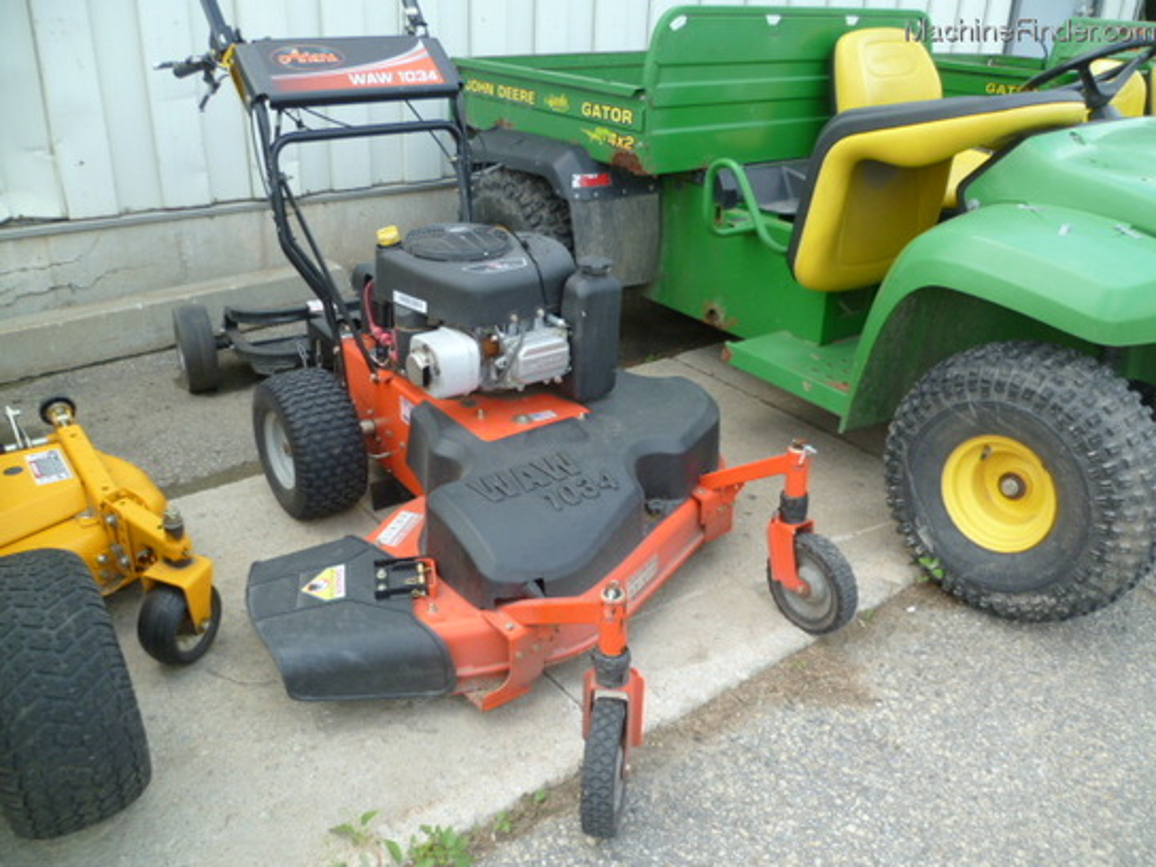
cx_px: 578
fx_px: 935
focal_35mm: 28
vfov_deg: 49.7
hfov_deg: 63.4
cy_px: 434
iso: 80
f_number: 2.8
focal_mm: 5
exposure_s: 1/200
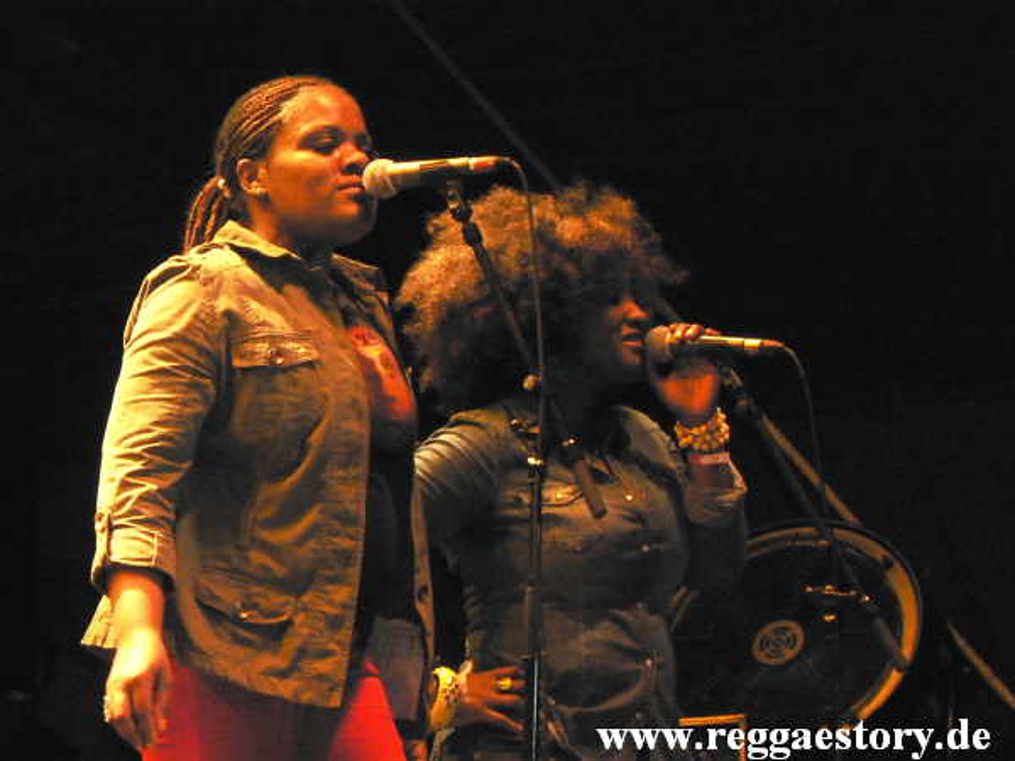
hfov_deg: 8.7
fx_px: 6656
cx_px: 508
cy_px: 380
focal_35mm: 227
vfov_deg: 6.5
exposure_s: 1/60
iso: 400
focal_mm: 38.9
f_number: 3.3
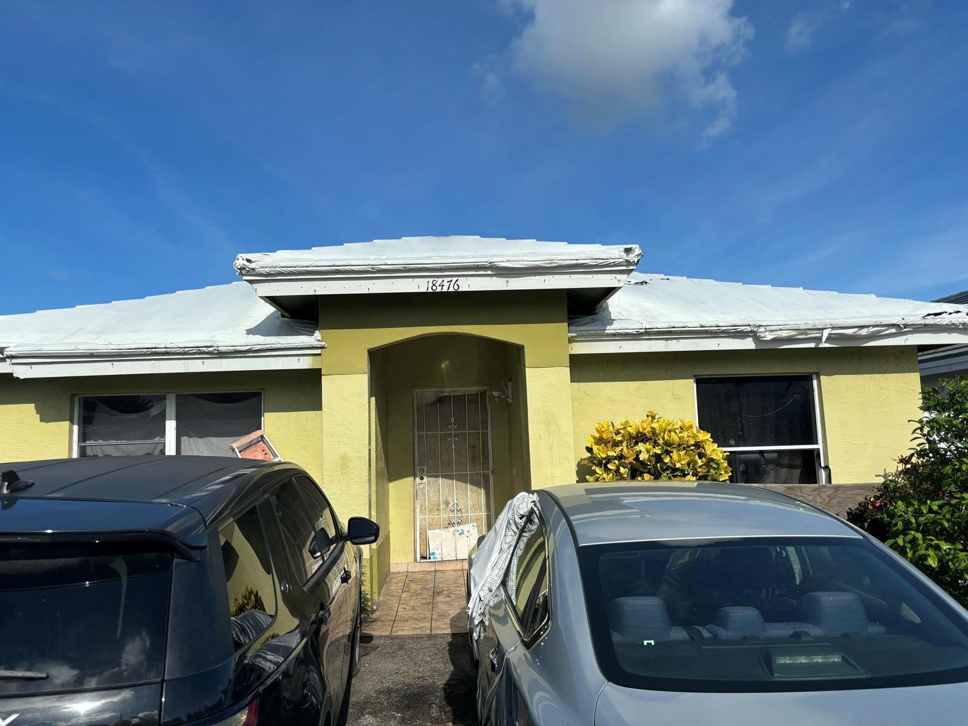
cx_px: 484
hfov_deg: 67.3
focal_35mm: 26
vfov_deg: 53.1
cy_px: 363
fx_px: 727
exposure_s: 1/5076
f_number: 1.6
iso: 50
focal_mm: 5.96
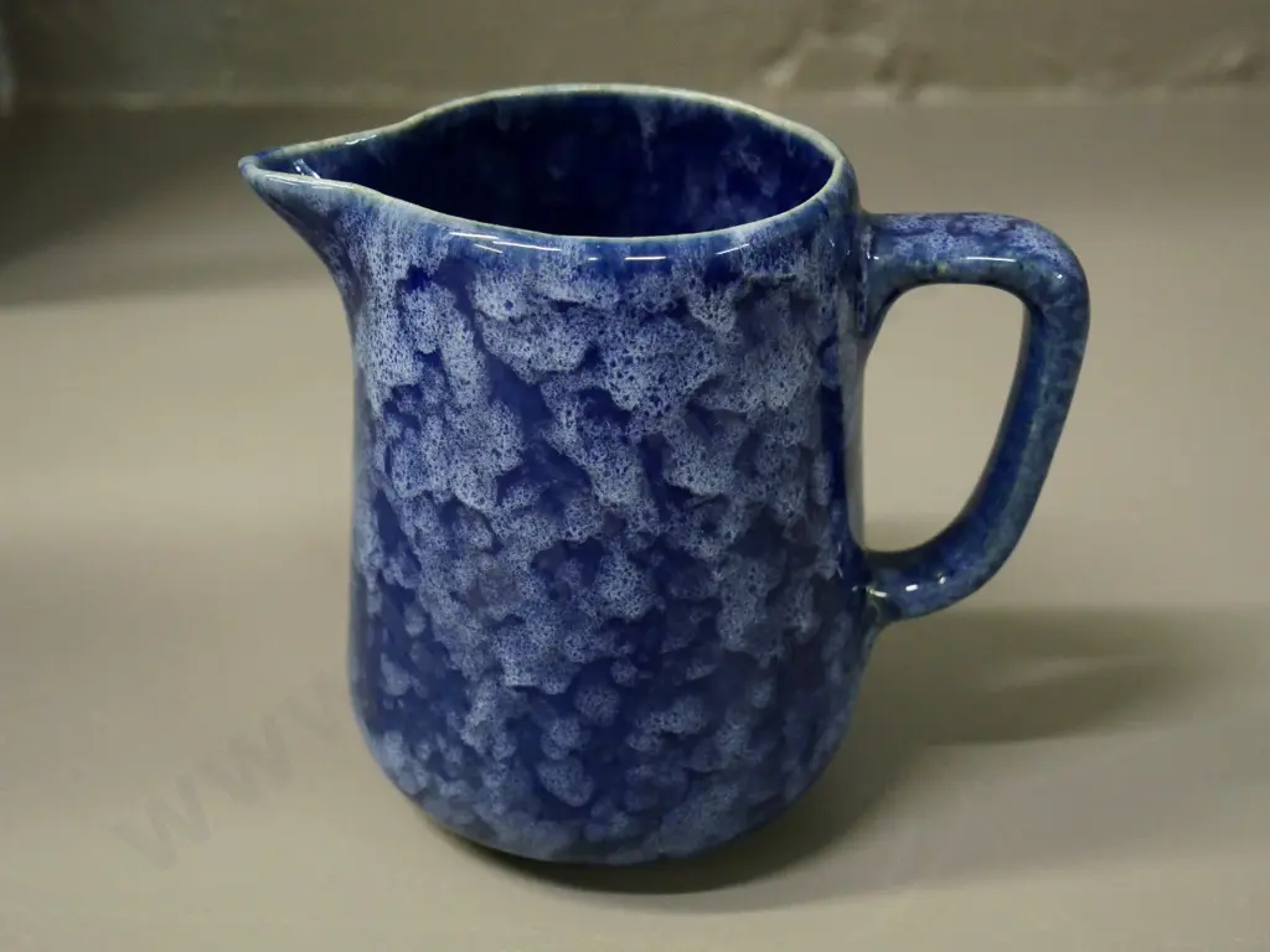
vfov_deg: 27.0
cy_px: 476
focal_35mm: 54
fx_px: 1981
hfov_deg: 35.5
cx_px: 635
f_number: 4.6
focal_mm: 27
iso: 3200
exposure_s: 1/100
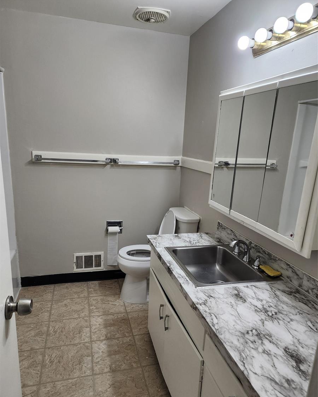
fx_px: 282
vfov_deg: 70.2
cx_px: 159
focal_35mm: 24
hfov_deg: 58.8
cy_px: 211
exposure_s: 1/180
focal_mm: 6.4
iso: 100
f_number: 1.8
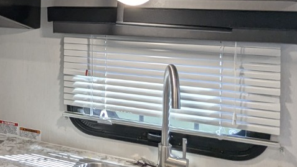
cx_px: -7
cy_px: 9
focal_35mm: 51
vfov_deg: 22.8
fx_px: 402
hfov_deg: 36.1
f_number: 2.2
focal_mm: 2.35
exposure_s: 1/88.7
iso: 162
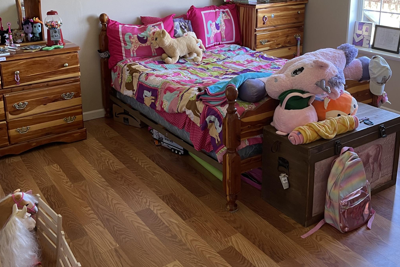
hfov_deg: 48.4
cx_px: 216
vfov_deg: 32.9
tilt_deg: -15.4
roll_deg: +0.0
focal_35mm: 40
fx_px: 444
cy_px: 72
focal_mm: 5.1
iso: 100
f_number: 1.6
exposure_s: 1/60
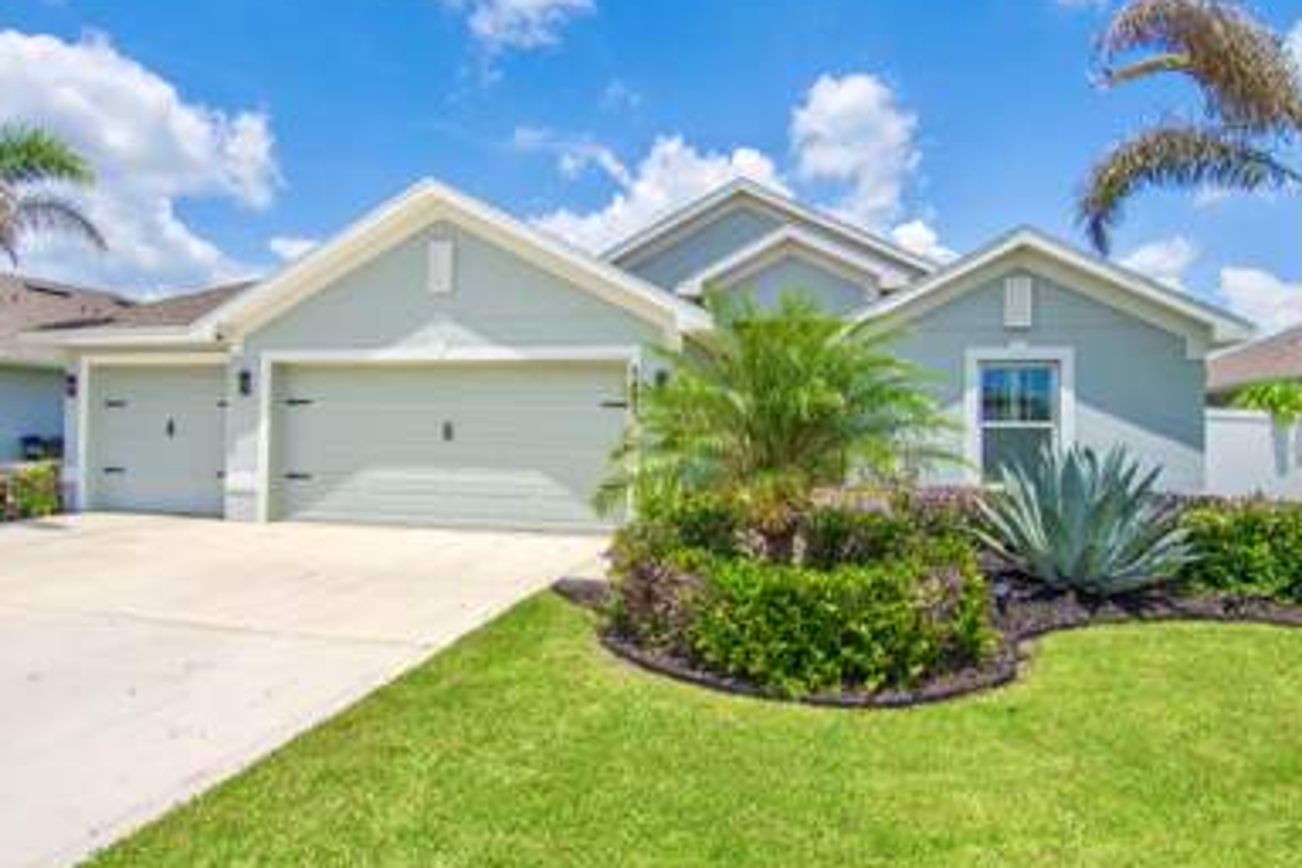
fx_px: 1085
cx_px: 678
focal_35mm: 30
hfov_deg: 61.9
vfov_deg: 43.6
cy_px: 414
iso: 140
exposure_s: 1/500
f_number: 8
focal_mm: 16
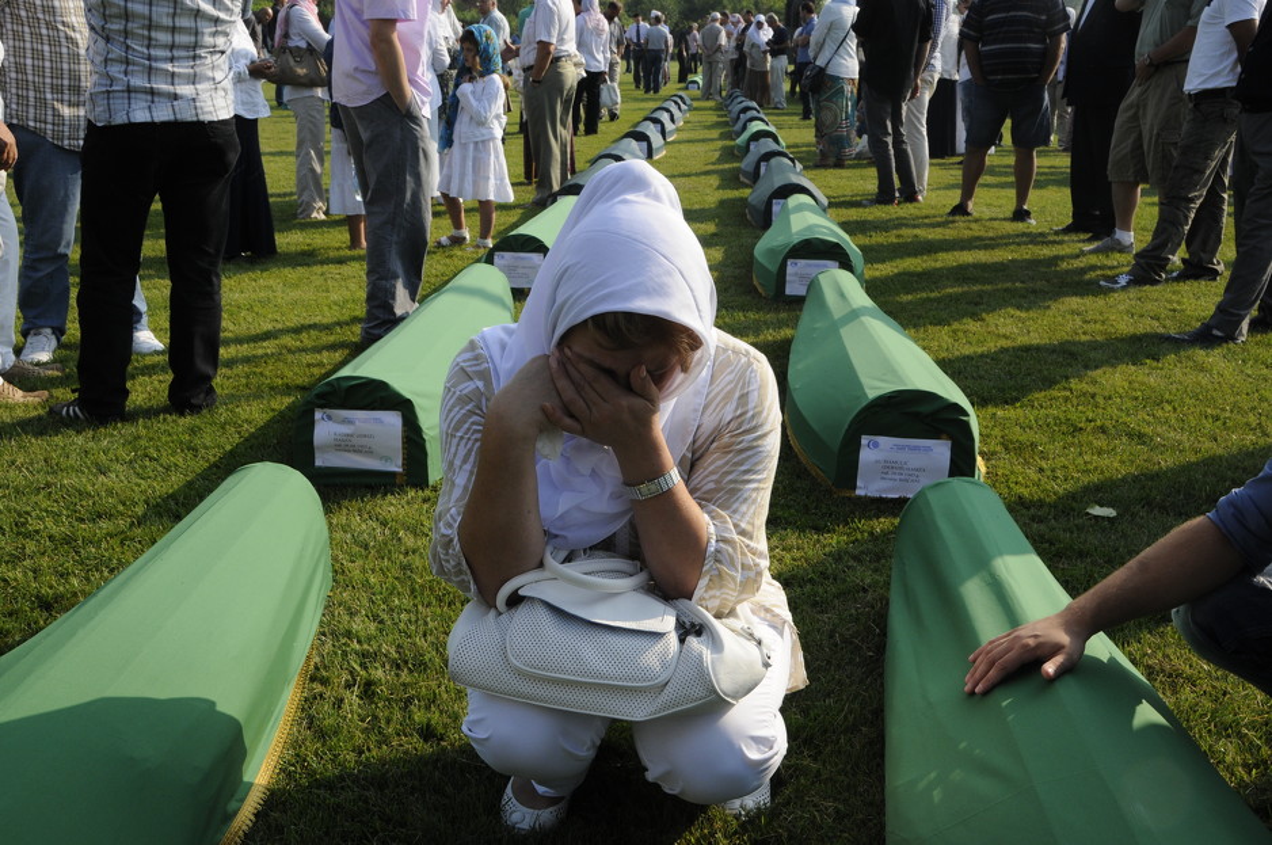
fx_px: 1376
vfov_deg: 34.1
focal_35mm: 39
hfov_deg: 49.6
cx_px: 636
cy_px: 422
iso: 400
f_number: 10
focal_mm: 26
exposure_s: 1/400
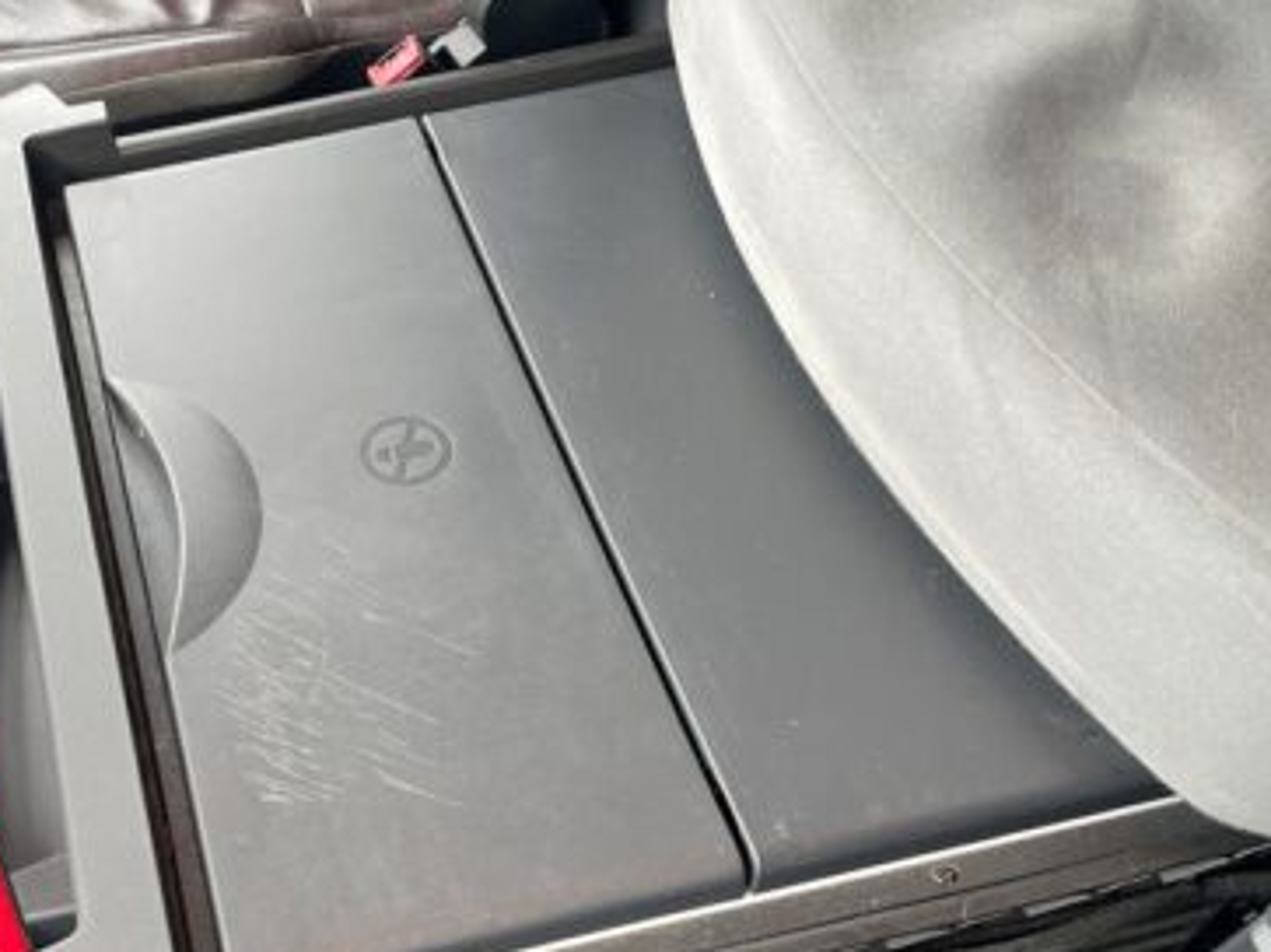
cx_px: 336
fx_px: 1578
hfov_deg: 42.7
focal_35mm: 43
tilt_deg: -53.0
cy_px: 609
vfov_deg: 33.4
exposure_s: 1/120
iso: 125
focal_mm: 4.2
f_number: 1.6
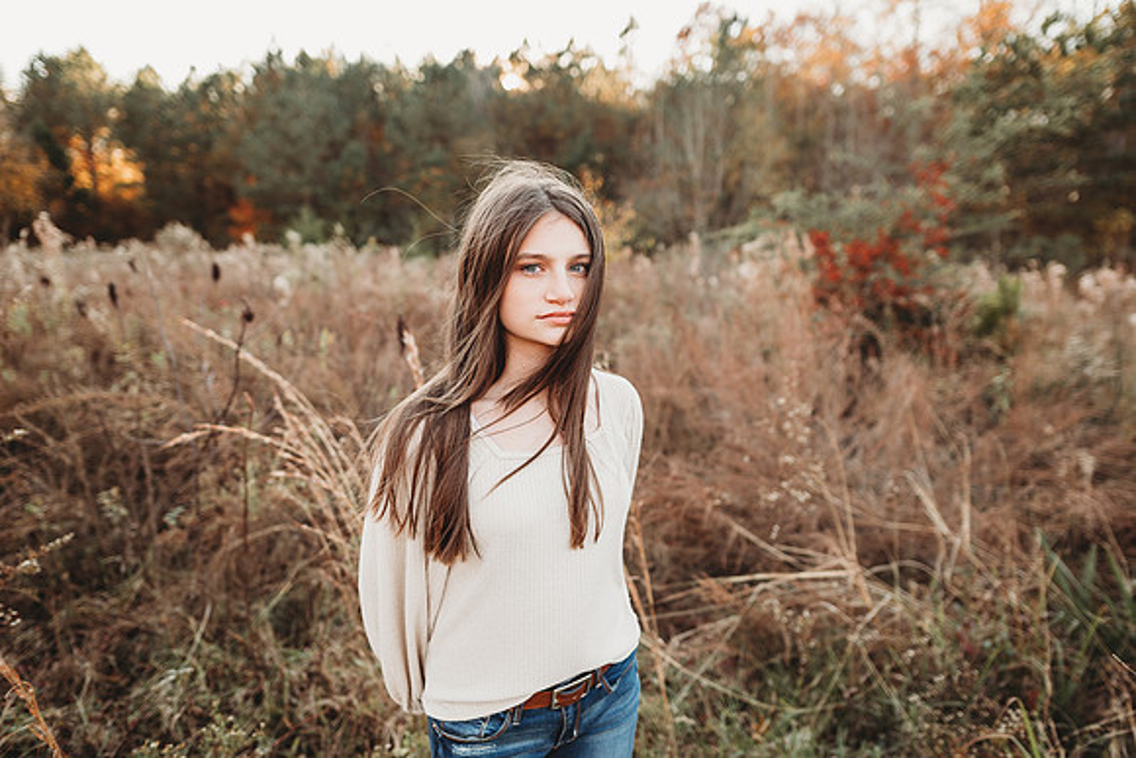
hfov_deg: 73.7
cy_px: 379
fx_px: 757
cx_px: 568
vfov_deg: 53.2
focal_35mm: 24
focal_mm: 24
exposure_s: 1/320
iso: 200
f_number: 2.5
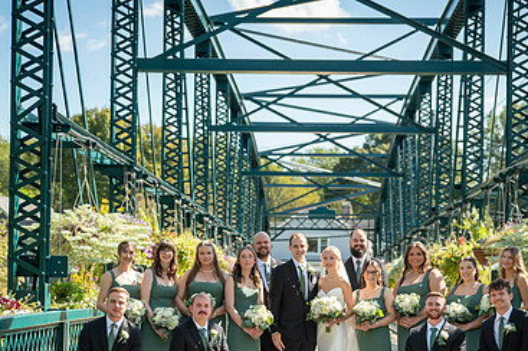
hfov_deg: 26.3
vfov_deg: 17.6
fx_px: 1128
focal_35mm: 77
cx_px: 289
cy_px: 266
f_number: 2.8
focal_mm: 48
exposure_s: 1/8000
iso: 1000
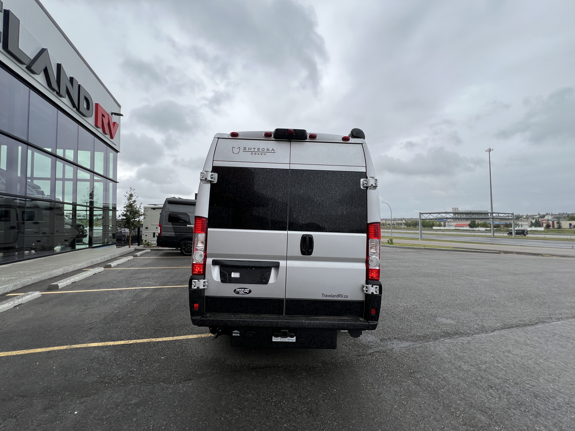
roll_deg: +1.3
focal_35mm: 13
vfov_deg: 89.9
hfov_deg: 106.2
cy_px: 216
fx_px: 216
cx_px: 288
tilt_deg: +1.5
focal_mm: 1.57
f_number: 1.8
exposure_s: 1/779
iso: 32
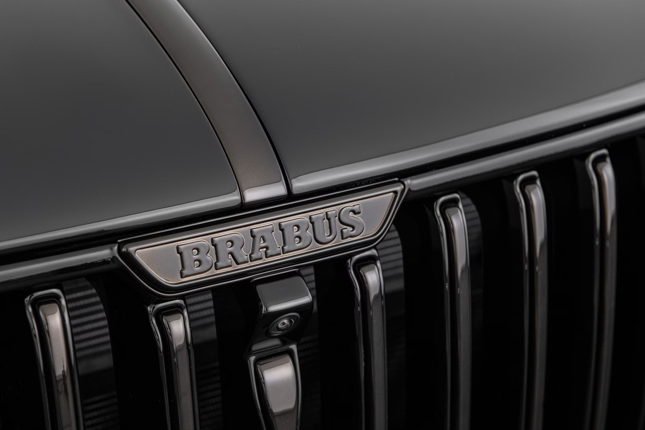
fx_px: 1308
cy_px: 230
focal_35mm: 73
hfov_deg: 27.7
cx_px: 263
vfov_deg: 18.7
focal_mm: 60
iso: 500
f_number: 6.3
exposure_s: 1/100
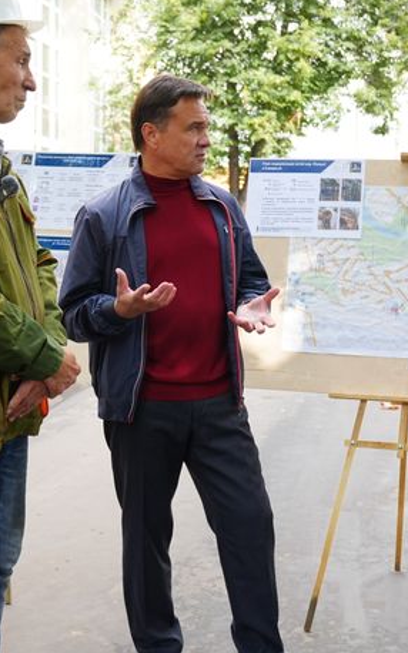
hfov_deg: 23.1
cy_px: 325
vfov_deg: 36.3
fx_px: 997
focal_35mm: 56
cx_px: 222
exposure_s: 1/640
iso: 1000
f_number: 4.5
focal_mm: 36
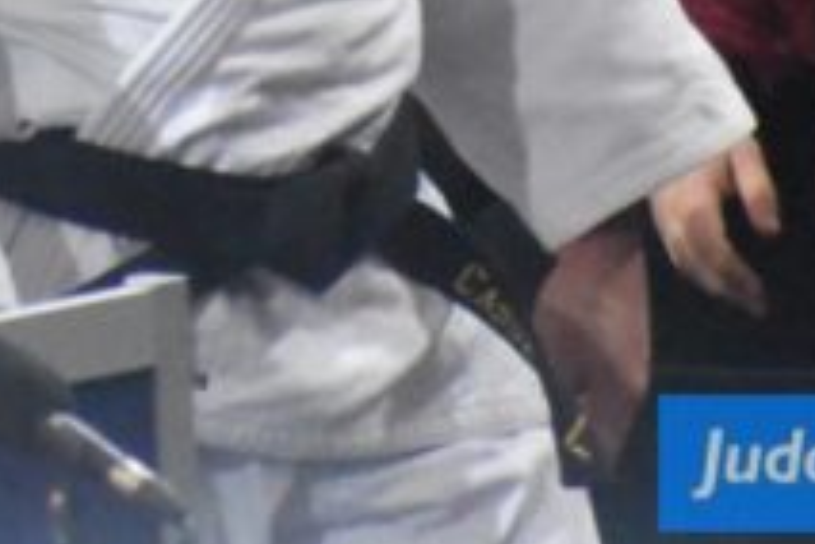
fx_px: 36695
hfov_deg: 1.3
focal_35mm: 1621
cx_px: -199
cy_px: -375
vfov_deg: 0.8
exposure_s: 1/500
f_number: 7.1
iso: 12800
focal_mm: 300
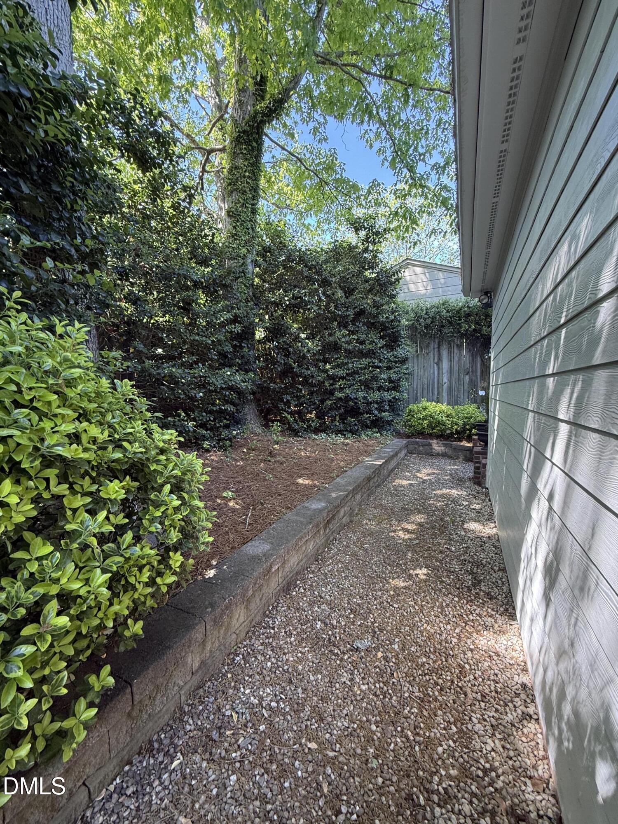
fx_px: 333
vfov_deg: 102.1
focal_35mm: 14
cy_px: 412
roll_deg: -1.5
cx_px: 309
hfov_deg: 85.7
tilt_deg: -2.9
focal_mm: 2.22
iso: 200
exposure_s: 1/99
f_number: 2.2
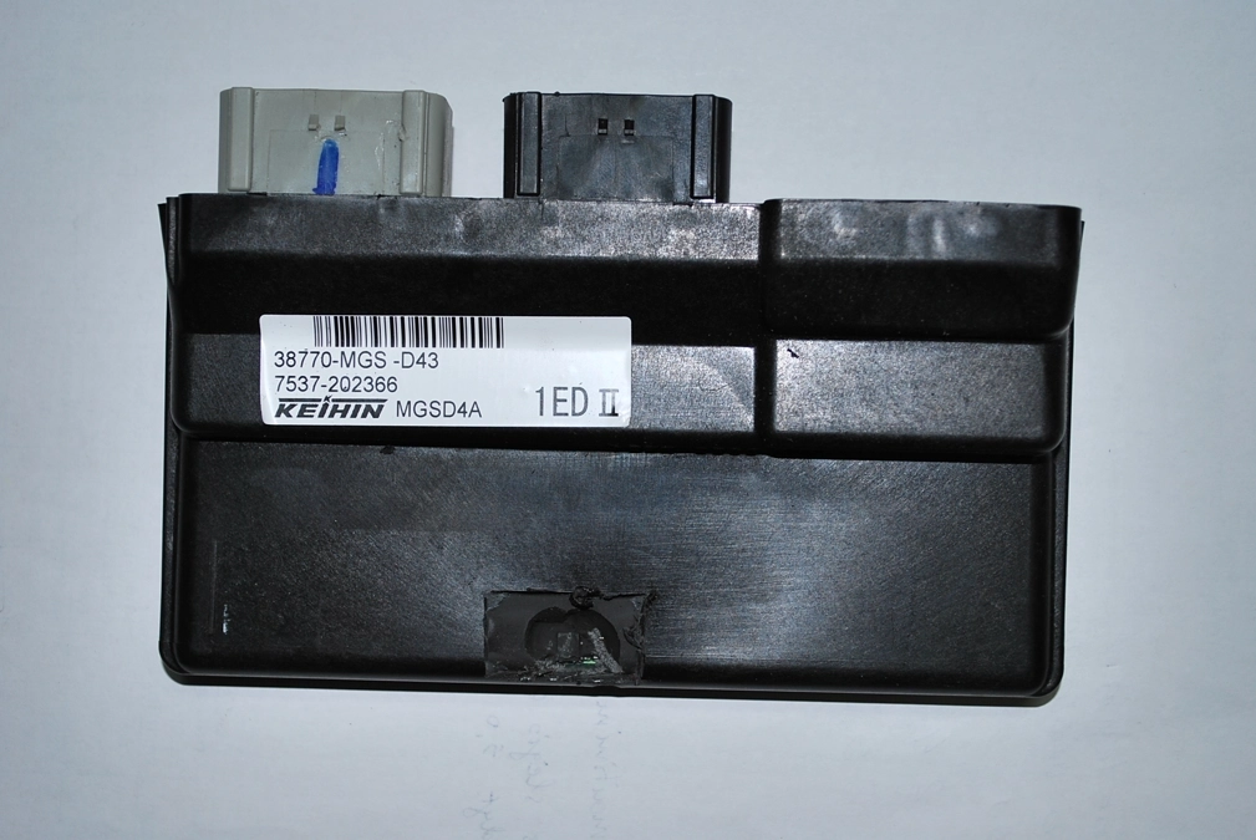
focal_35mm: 52
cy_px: 420
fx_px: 1833
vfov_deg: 25.8
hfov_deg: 37.8
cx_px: 628
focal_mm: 35
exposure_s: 1/60
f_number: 5.3
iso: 100
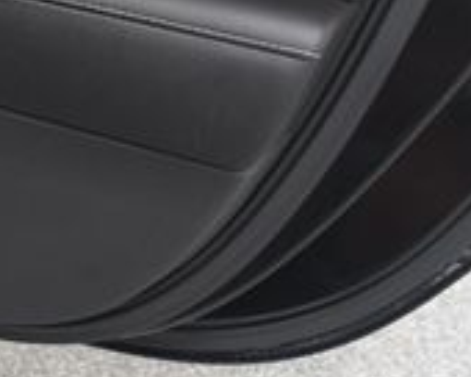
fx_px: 1673
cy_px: -169
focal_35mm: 120
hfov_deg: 15.0
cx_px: -208
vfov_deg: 12.3
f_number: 4
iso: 100
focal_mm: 23
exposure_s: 1/160
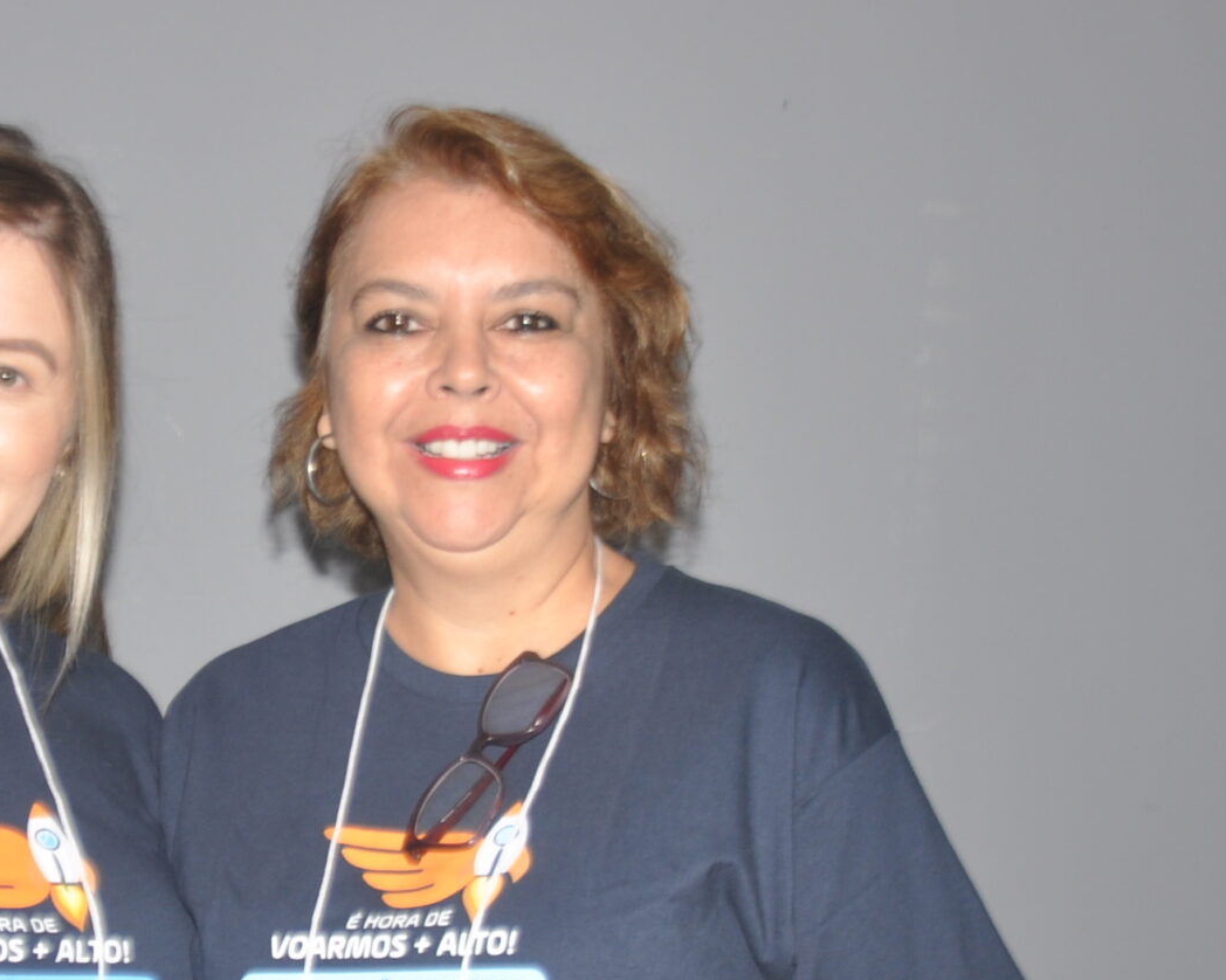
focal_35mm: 72
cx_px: 230
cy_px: 789
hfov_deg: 25.9
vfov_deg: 21.0
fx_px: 2617
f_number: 5.6
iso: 200
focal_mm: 21
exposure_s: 1/30
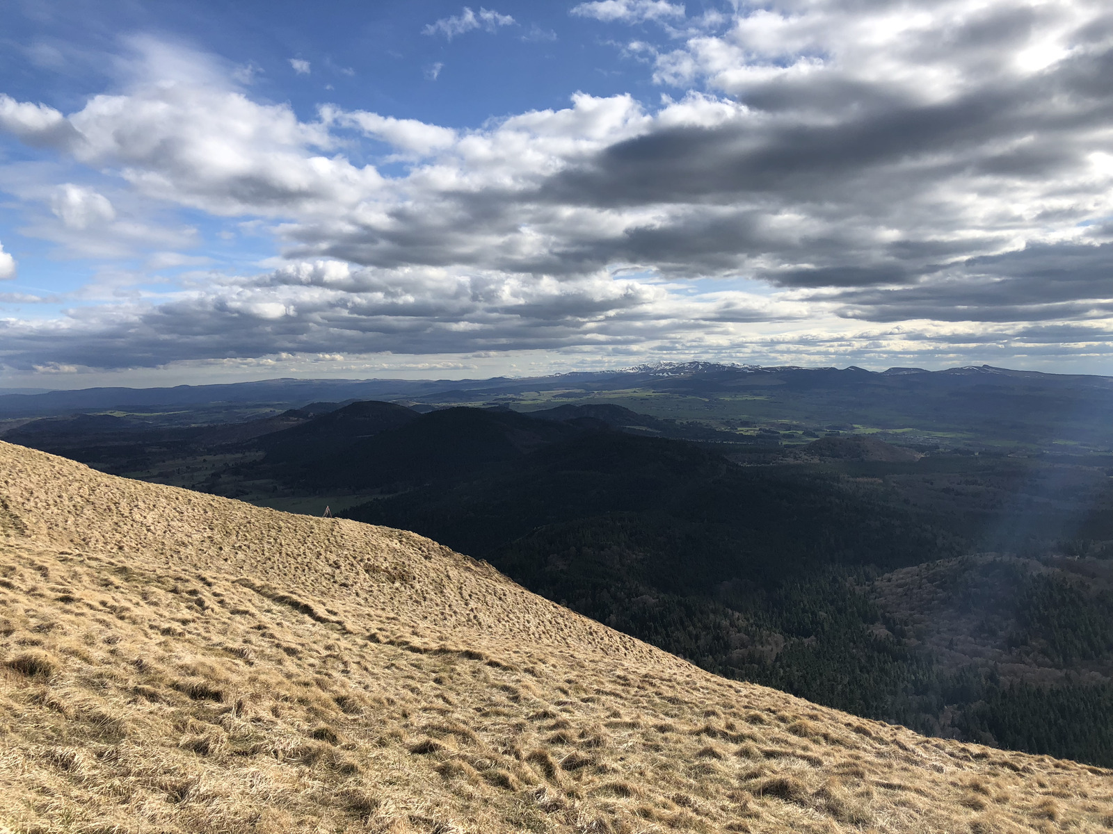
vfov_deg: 49.7
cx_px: 556
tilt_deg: -2.0
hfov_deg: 63.4
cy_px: 417
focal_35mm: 28
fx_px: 900
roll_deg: +1.2
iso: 20
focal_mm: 4
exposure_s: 1/2667
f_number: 1.8
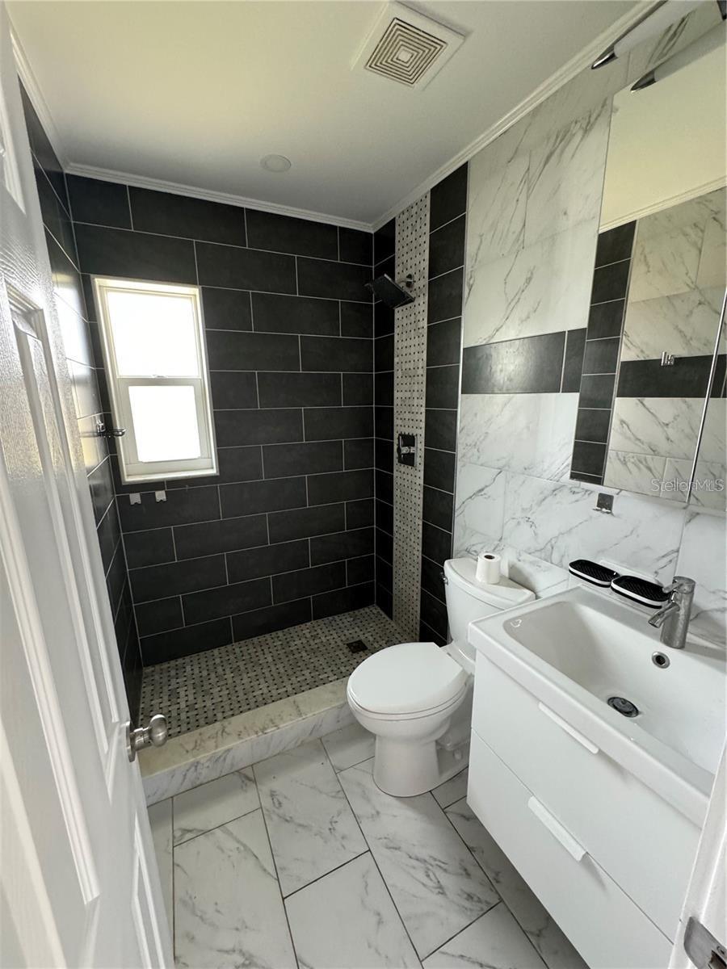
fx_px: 392
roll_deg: +1.7
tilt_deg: -13.0
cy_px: 484
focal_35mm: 14
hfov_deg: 85.7
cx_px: 364
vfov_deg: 102.1
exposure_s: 1/60
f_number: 2.2
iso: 500
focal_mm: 2.22
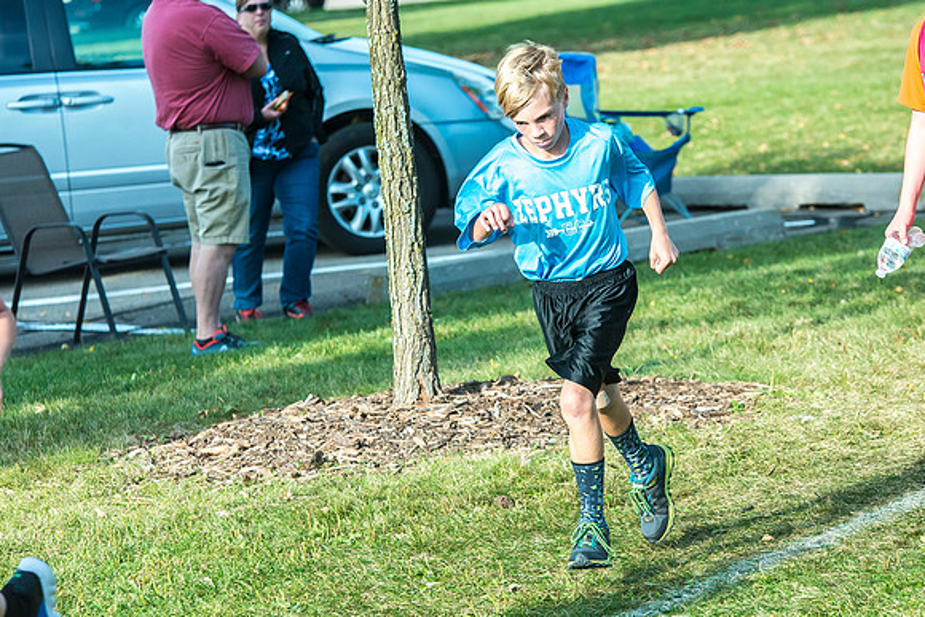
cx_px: 466
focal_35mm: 191
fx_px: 4921
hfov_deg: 10.7
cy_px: 314
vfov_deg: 7.2
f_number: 6.3
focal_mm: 150
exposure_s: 1/4000
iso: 2000
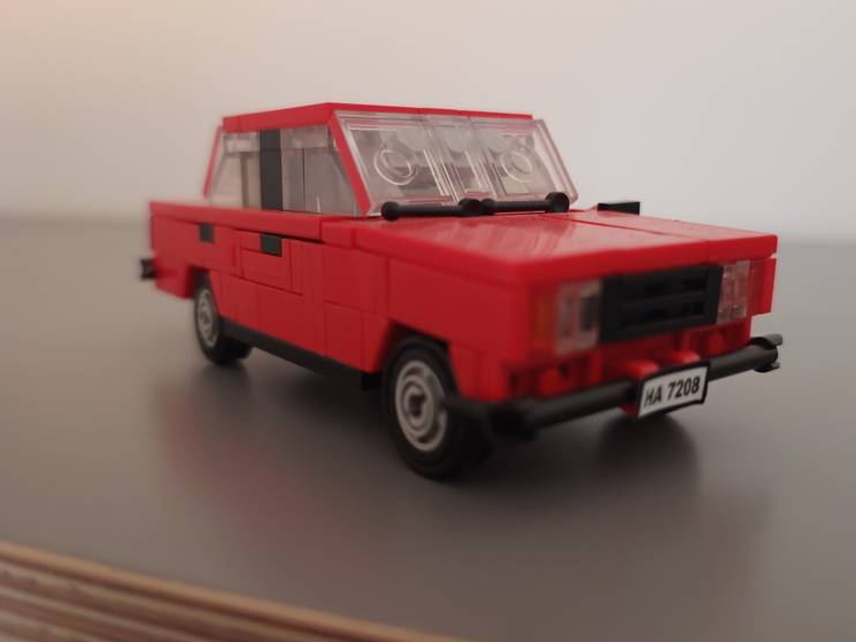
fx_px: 717
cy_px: 277
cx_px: 500
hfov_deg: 61.3
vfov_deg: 48.1
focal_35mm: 29
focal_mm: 5.89
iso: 2230
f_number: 1.4
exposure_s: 1/33.3
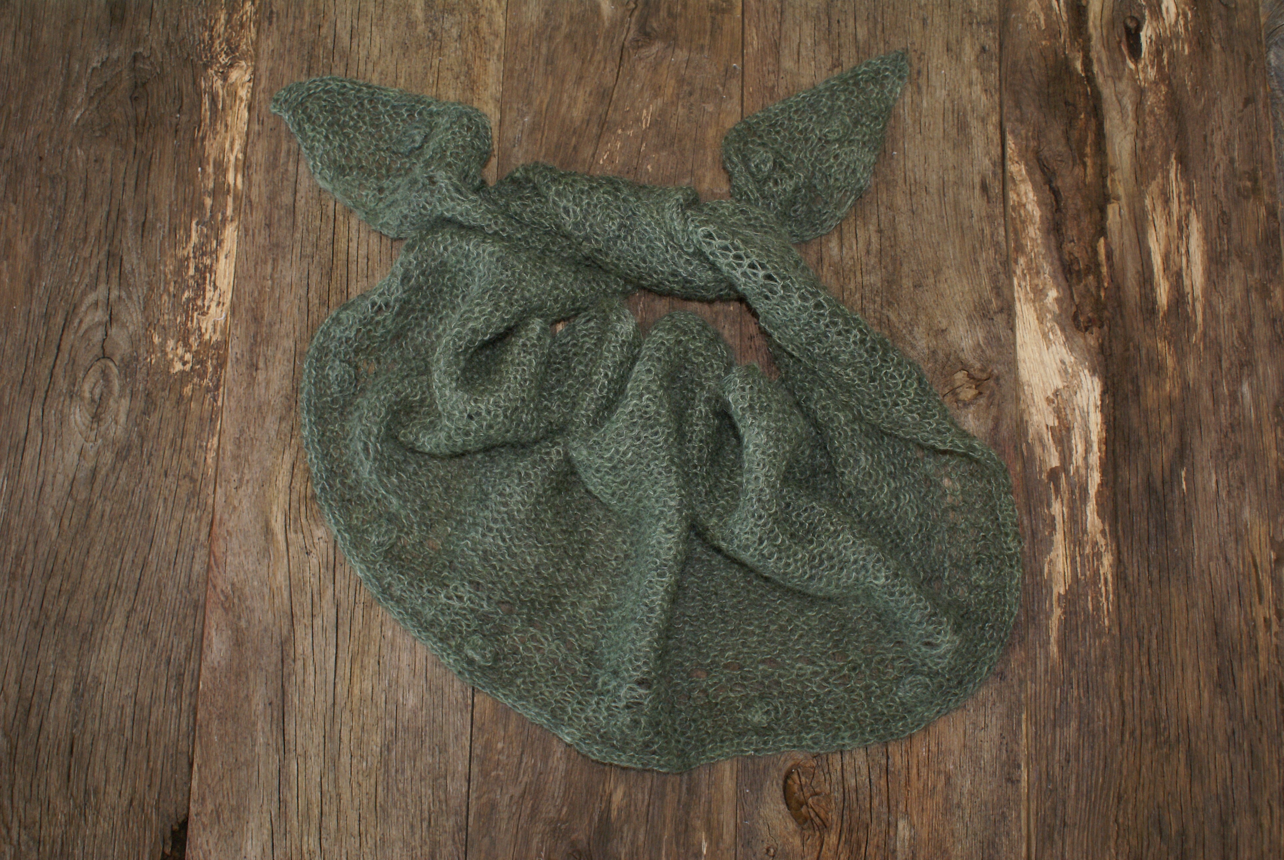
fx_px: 1393
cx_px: 642
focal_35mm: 39
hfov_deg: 49.5
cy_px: 430
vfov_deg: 34.3
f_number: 5.6
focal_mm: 26
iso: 400
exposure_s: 1/60
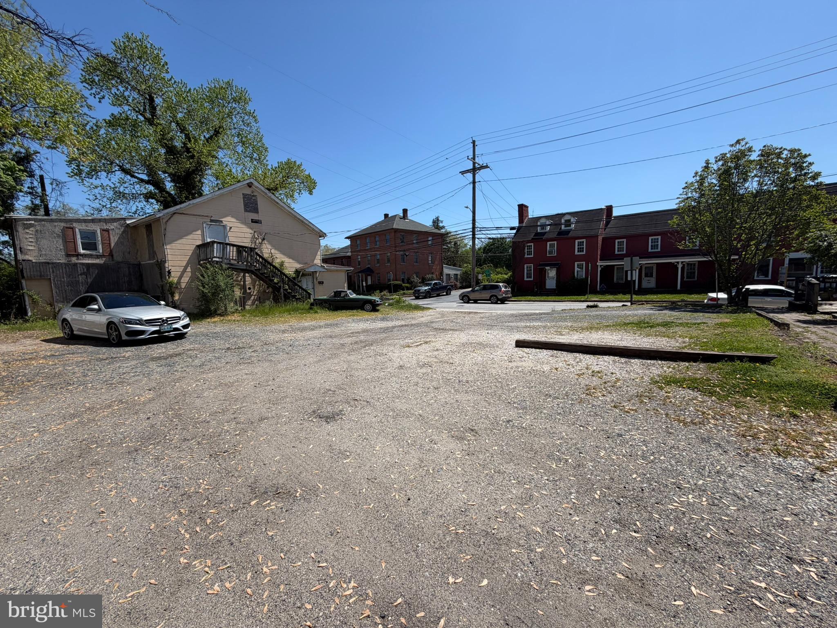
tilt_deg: -5.2
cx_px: 418
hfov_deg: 102.1
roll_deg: +0.5
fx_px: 339
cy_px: 314
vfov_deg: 85.7
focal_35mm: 14
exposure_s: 1/1017
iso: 20
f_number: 2.2
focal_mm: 2.22
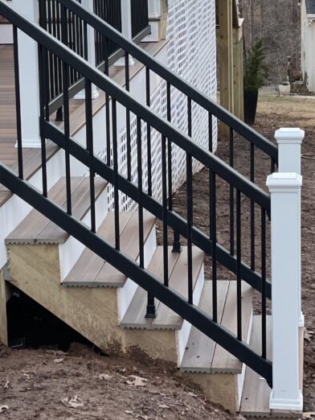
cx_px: 115
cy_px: 139
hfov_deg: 14.5
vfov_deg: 19.2
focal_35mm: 102
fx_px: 1237
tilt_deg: -9.5
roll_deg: +1.8
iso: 100
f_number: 2
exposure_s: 1/122
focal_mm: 6
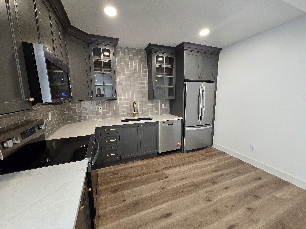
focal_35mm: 13
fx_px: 115
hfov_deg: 106.2
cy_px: 114
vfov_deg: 89.9
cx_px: 153
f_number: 2.2
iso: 320
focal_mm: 2.2
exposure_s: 1/60
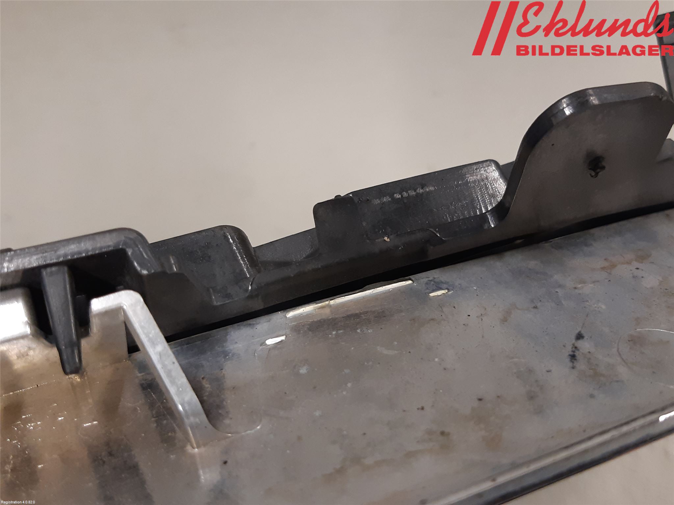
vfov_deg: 53.1
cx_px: 337
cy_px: 252
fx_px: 506
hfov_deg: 67.3
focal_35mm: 26
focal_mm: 3.93
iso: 160
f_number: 1.7
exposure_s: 1/50
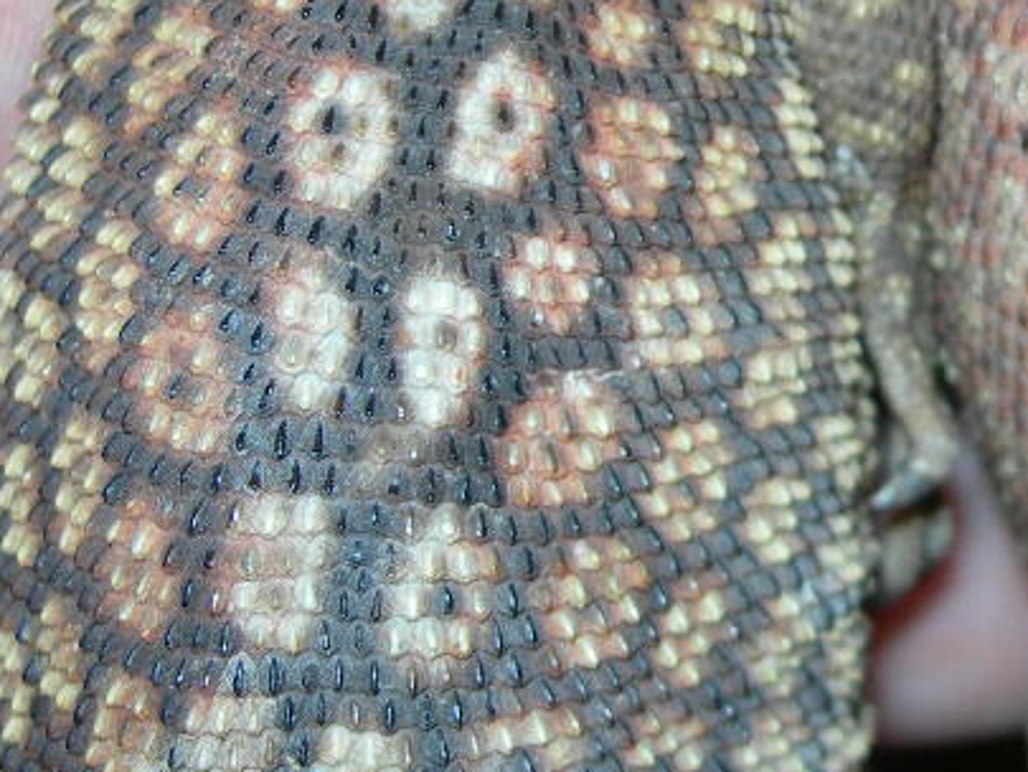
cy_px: 201
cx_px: 944
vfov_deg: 15.3
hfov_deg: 20.0
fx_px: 2852
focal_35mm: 96
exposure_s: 1/60.1
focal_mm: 7.8
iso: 50
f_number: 2.8
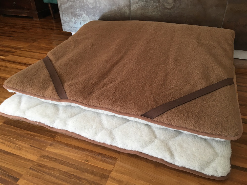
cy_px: 92
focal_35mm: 29
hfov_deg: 61.7
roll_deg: +1.7
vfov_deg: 48.2
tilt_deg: -33.4
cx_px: 124
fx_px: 207
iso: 80
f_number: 2.2
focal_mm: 4.15
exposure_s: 1/33
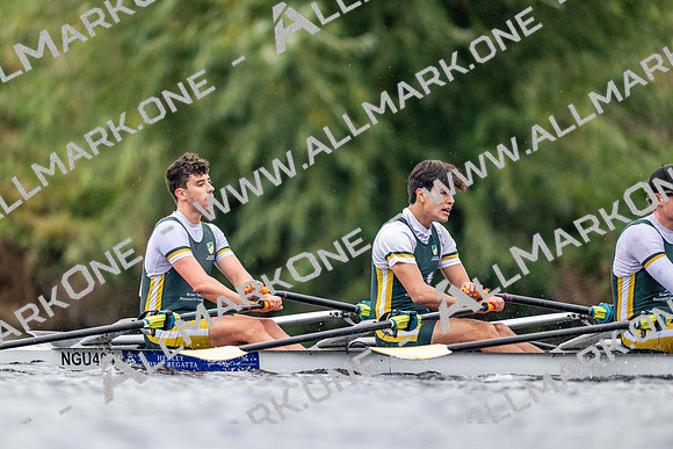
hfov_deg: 3.4
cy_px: 224
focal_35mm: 600
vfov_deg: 2.3
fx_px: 11219
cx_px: 336
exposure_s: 1/2500
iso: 4000
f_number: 4
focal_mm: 600
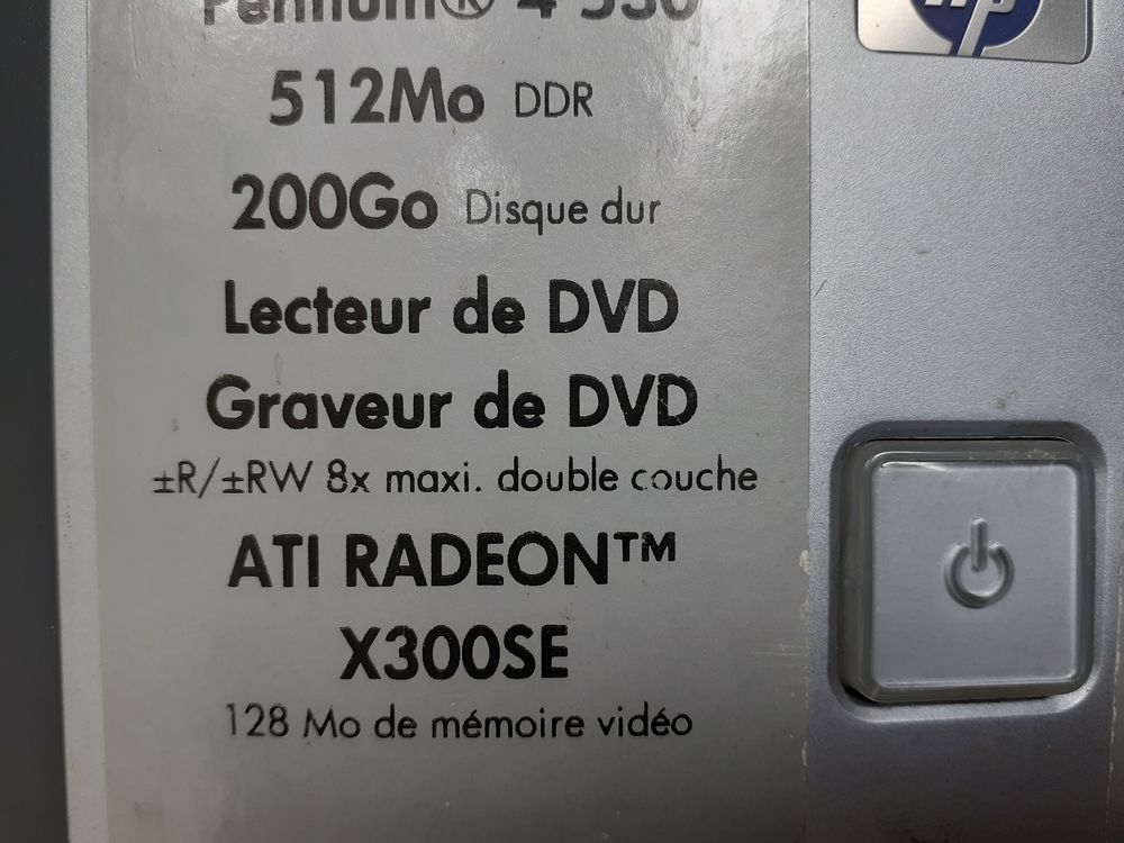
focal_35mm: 27
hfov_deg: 65.3
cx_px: 562
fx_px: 877
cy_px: 422
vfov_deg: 51.4
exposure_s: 1/100
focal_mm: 3.6
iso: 64
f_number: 1.9
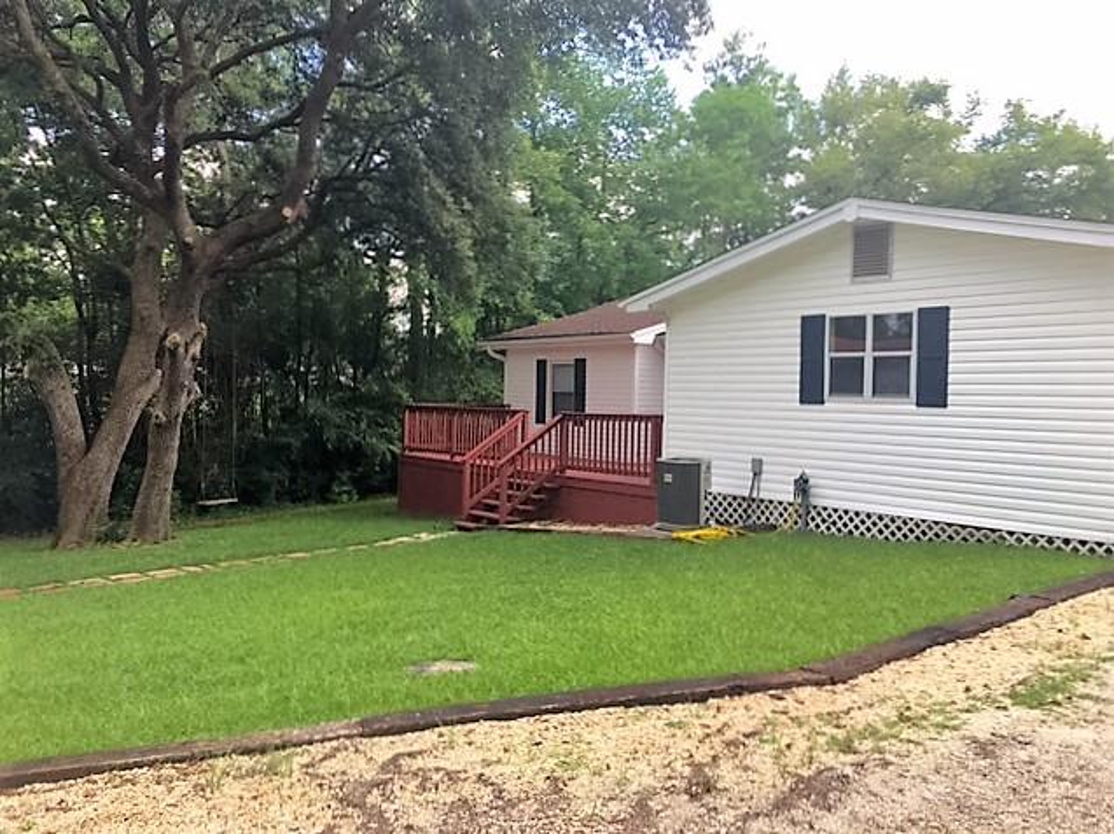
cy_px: 417
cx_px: 557
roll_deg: -1.3
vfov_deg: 48.2
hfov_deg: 61.7
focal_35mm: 29
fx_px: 933
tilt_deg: -0.2
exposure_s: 1/192
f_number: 2.2
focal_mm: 4.15
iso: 25
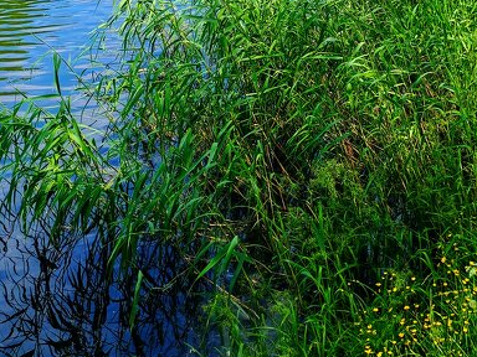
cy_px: -130
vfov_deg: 18.1
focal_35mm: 75
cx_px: 339
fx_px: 1033
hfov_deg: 25.8
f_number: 1.95
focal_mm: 5.52
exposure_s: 1/840
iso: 50
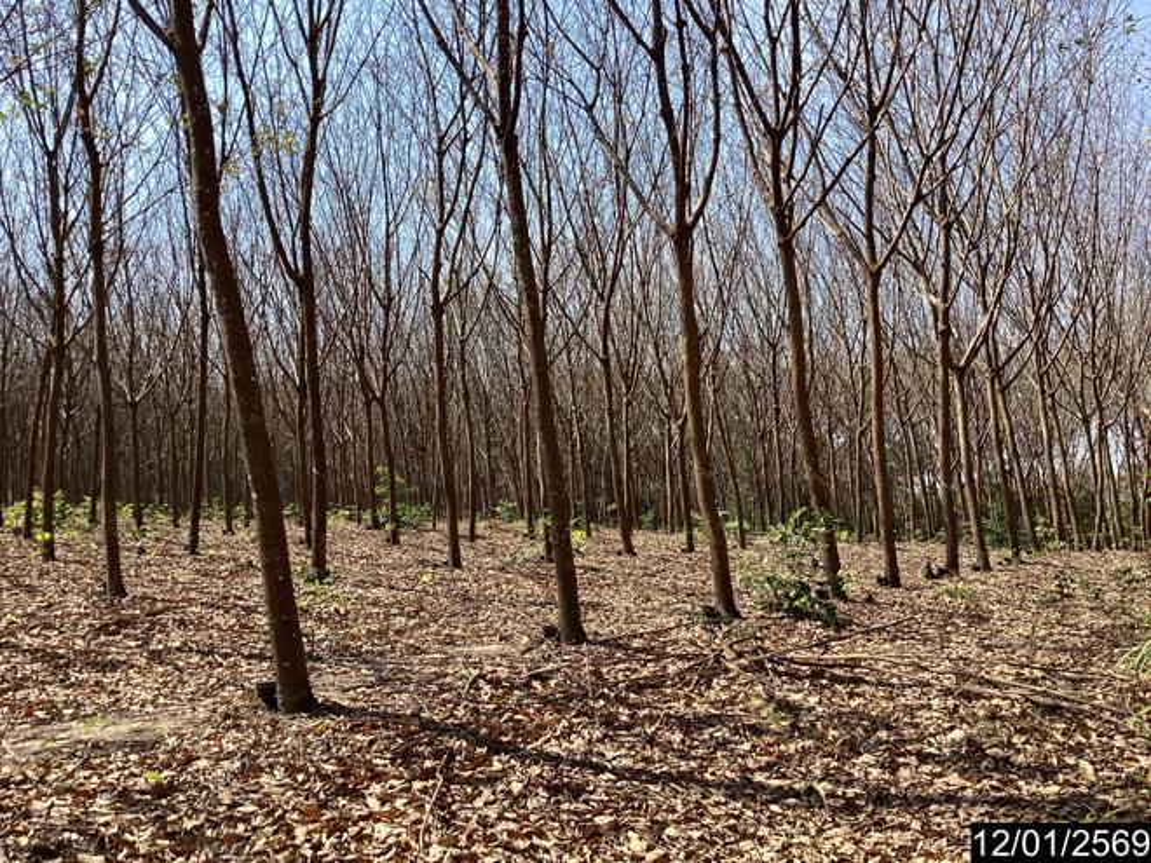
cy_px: 432
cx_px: 576
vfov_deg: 45.4
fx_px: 1031
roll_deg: -2.2
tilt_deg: +4.7
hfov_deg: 58.4
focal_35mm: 31
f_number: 2.4
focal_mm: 3.3
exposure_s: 1/702
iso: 25
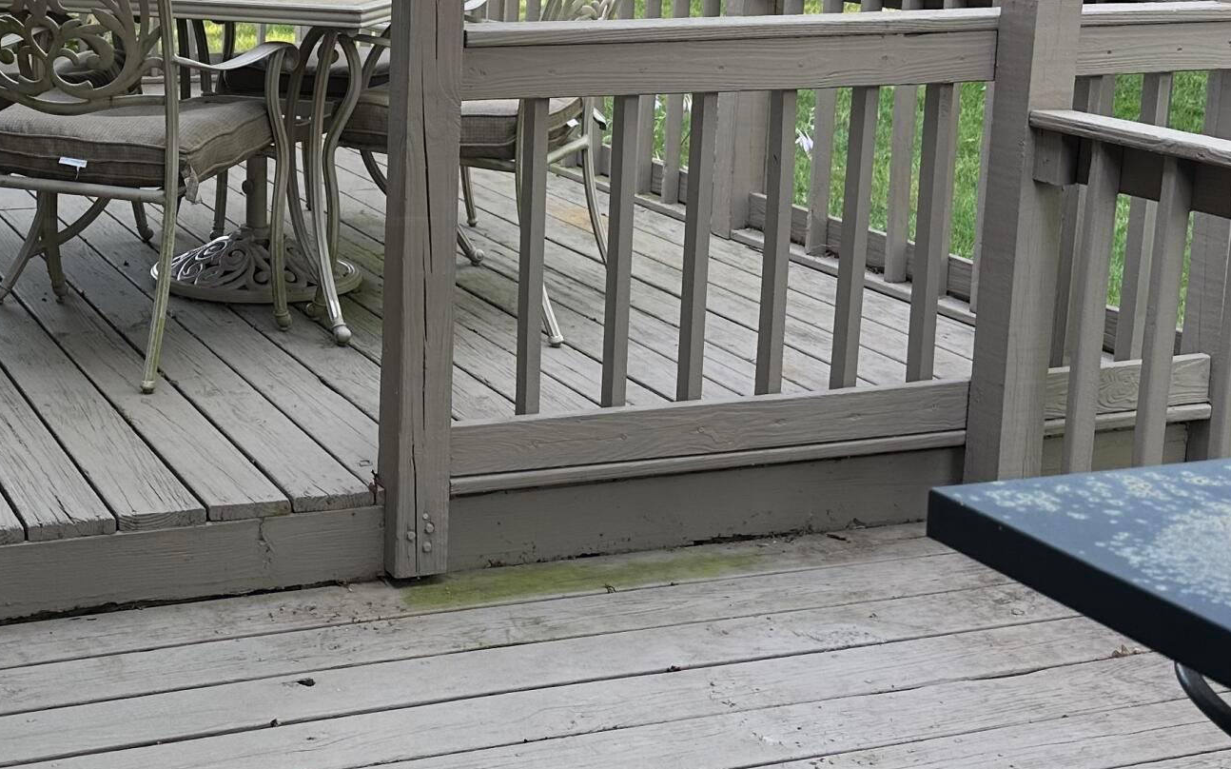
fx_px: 1979
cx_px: 228
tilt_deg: -11.5
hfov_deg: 33.5
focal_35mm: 59
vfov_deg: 21.8
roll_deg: +0.0
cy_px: 187
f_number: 1.78
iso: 80
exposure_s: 1/121
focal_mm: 6.86
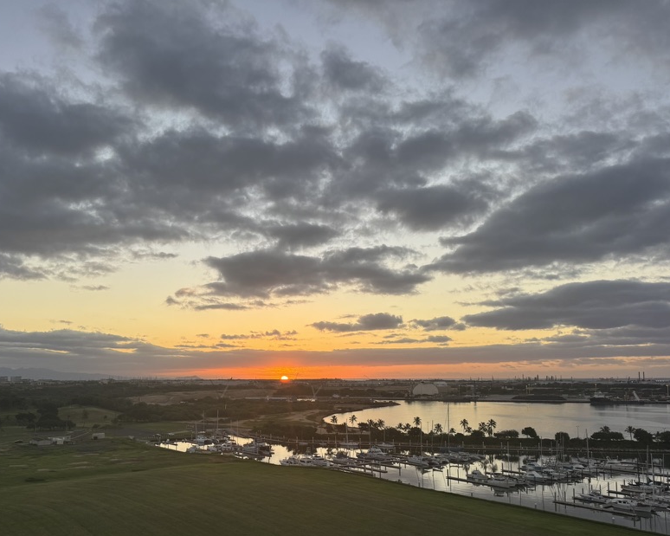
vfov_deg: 46.7
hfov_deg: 56.9
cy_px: 332
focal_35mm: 31
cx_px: 278
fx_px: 615
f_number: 1.78
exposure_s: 1/558
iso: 80
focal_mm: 6.76
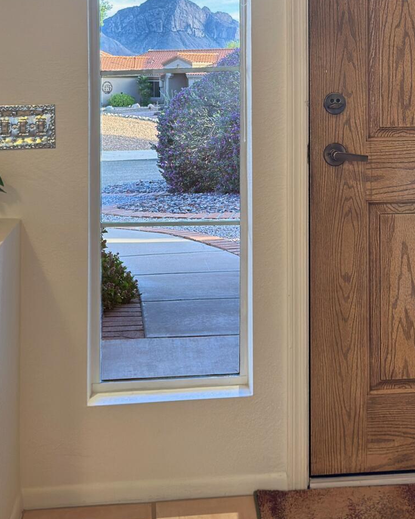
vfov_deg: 25.6
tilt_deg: -0.6
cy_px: 95
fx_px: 1121
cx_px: 316
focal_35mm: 73
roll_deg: -0.1
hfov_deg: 20.8
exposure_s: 1/40
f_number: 1.78
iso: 250
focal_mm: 6.76
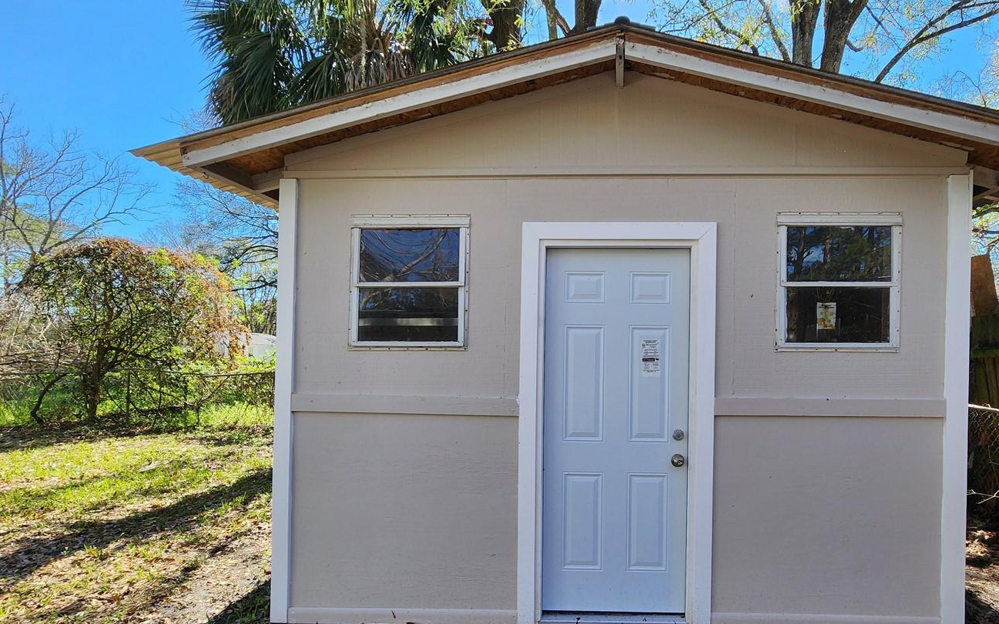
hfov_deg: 93.0
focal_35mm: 17
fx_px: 463
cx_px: 605
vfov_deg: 67.5
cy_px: 369
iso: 50
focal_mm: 2.2
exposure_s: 1/489
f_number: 2.2
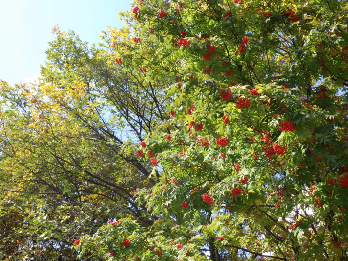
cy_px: 130
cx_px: 174
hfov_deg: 44.8
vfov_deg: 34.3
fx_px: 422
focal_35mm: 42
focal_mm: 7.5
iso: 125
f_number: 5
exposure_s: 1/250
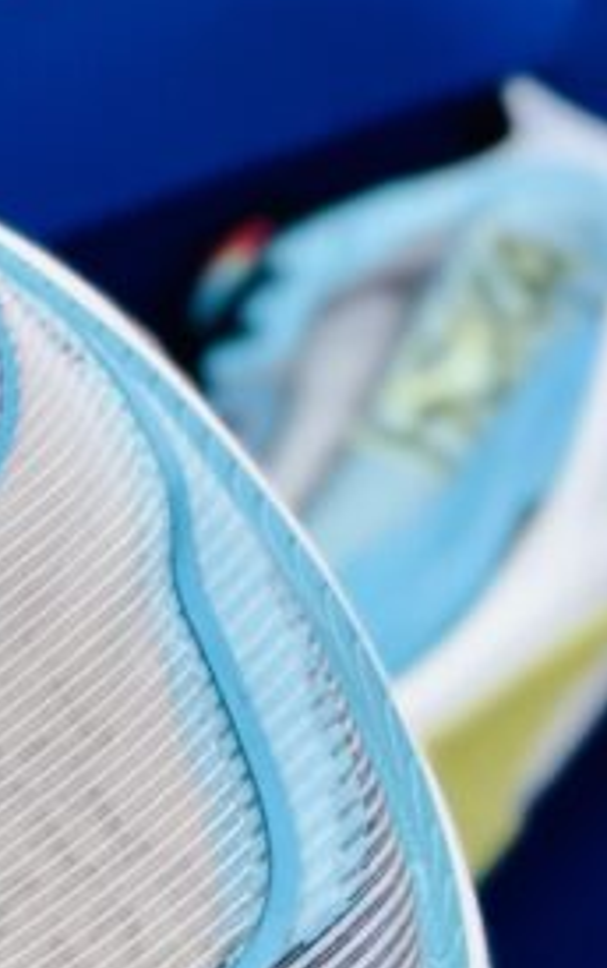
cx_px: -469
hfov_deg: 7.4
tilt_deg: -57.0
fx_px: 4565
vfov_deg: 12.0
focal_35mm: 173
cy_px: 200
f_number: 1.78
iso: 80
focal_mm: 6.86
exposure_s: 1/100
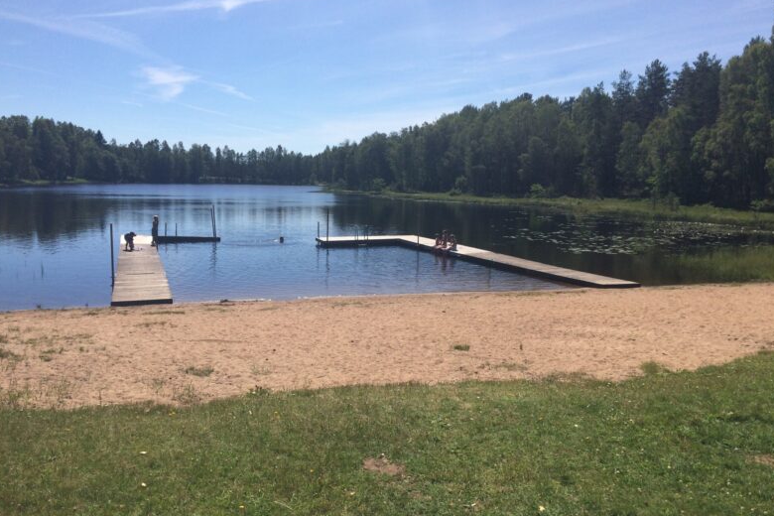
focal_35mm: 32
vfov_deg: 41.1
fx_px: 688
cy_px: 258
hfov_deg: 58.7
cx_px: 390
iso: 40
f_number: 2.2
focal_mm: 4.12
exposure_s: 1/3731
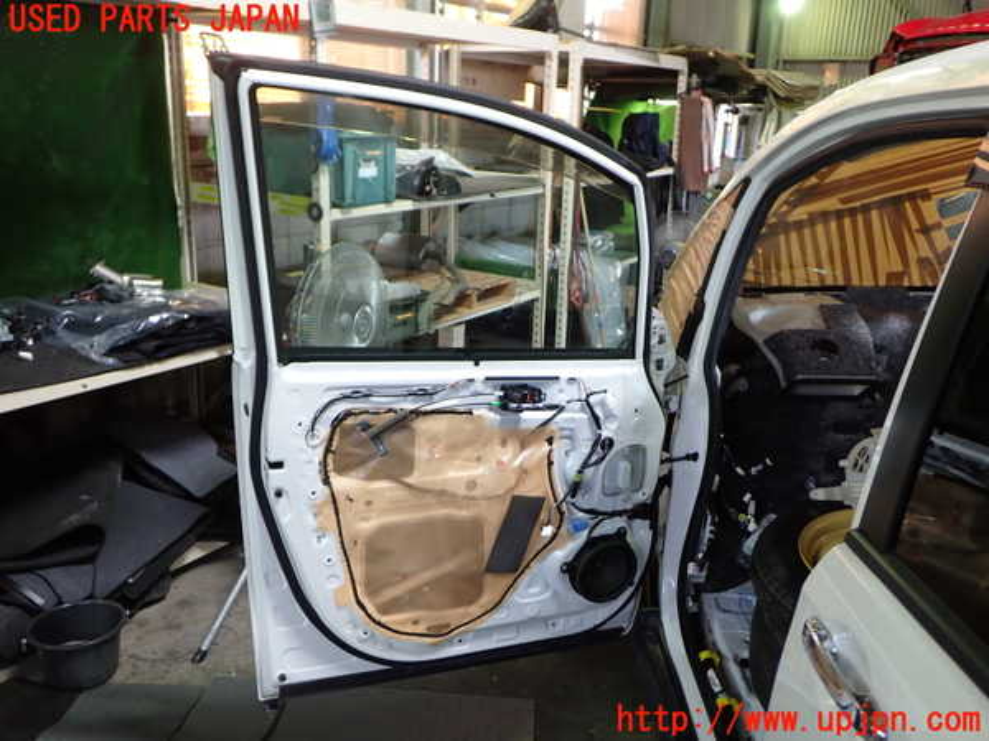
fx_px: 857
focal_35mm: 30
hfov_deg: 60.0
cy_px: 370
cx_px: 494
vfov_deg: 46.8
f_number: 2.3
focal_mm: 5.4
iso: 200
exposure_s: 1/50
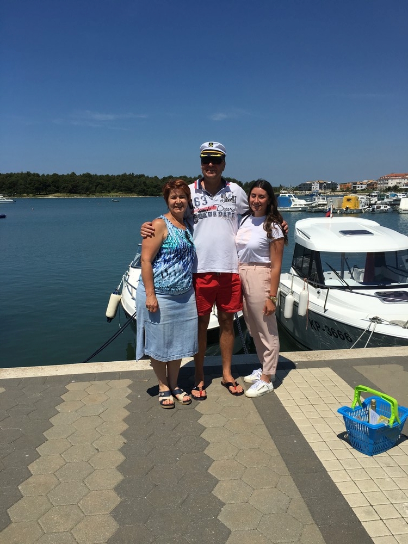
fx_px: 456
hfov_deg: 48.2
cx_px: 204
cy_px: 272
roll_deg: +1.2
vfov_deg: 61.7
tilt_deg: -7.7
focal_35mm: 29
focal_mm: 4.15
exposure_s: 1/3344
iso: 25
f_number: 2.2
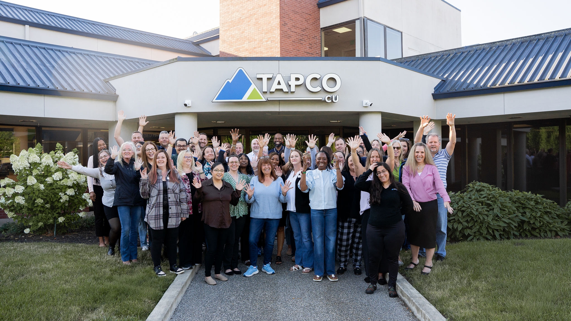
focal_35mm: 31
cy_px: 161
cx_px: 276
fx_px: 468
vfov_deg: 37.8
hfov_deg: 62.7
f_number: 4
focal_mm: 28.3
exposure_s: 1/1000
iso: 500
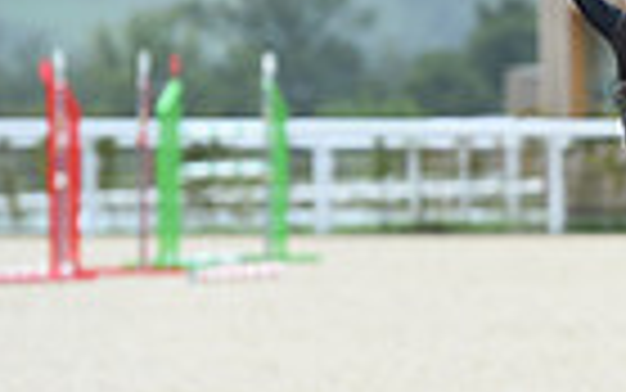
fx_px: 11572
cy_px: 275
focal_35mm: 678
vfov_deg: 1.9
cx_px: 1189
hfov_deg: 3.1
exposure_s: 1/800
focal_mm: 160
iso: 560
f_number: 5
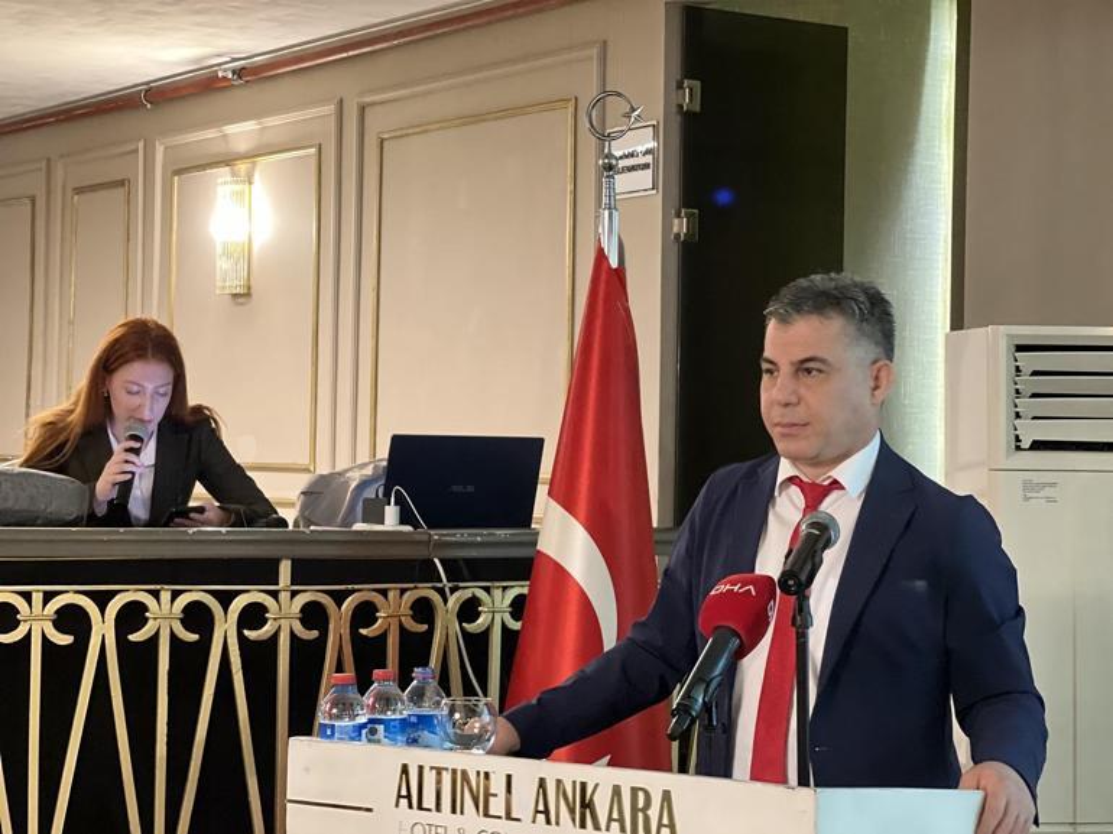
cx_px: 556
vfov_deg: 19.1
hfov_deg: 25.3
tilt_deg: +1.6
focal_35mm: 77
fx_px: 2475
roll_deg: -1.6
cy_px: 417
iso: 640
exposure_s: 1/15
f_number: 2.8
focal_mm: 9
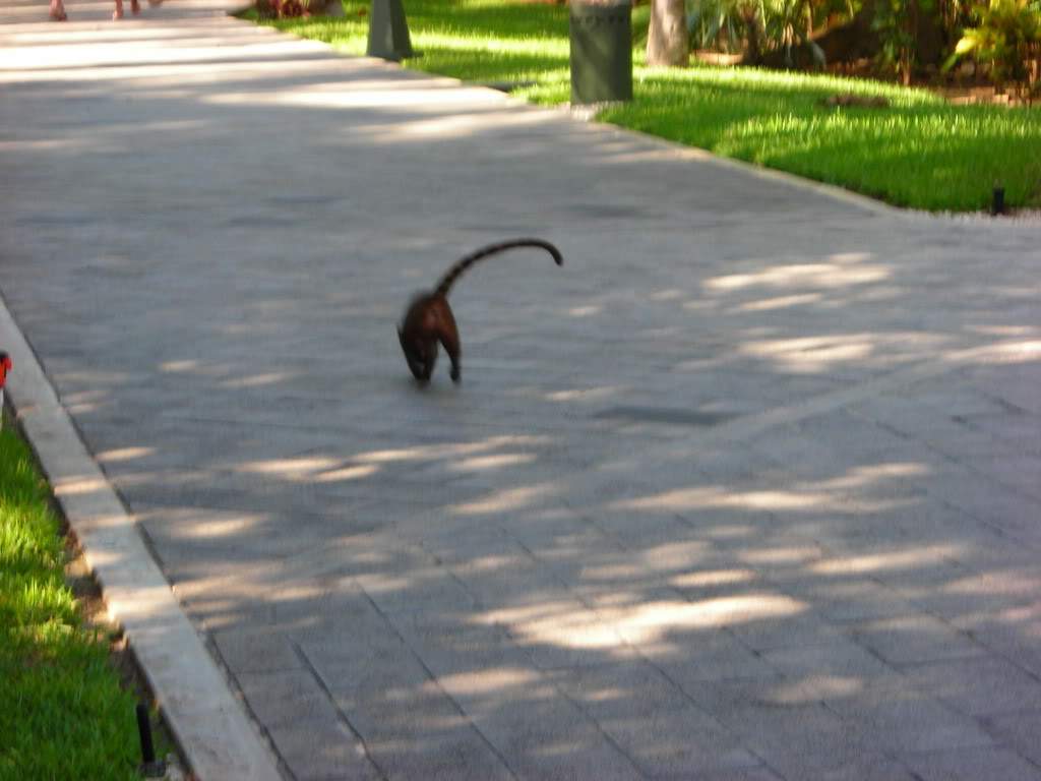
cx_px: 520
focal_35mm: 116
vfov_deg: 12.8
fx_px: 3488
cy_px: 390
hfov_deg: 17.0
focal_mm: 19.2
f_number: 5.3
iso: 50
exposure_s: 1/30
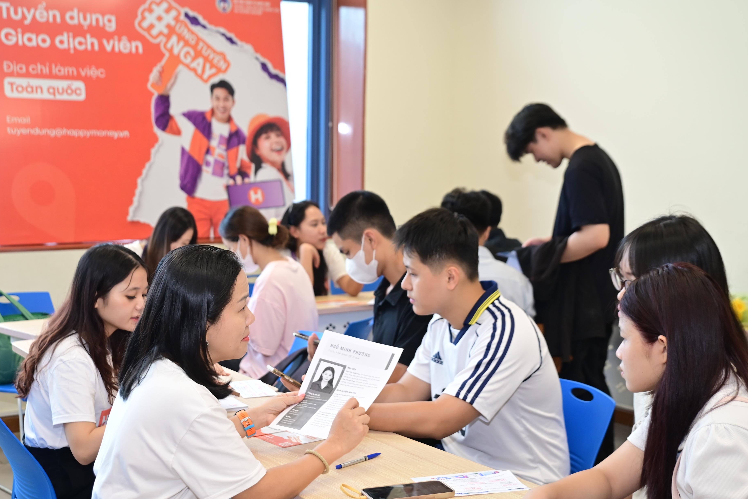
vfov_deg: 25.0
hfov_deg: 36.8
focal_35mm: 54
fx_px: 1122
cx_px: 314
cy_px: 276
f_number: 4.5
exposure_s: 1/160
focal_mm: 44
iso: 1000
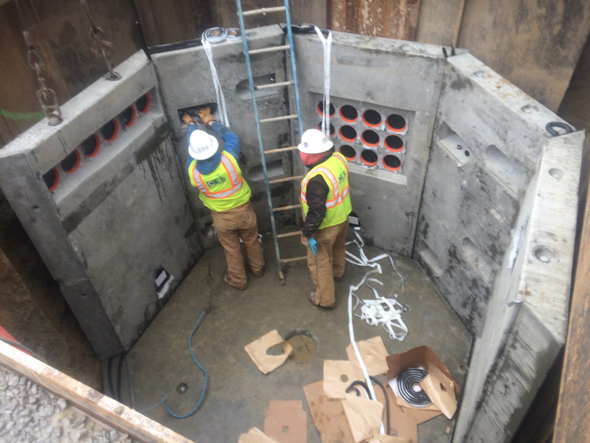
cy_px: 222
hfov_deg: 61.7
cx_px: 295
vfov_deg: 48.2
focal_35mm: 29
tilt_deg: -45.2
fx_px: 494
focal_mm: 4.15
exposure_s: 1/201
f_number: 2.2
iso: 32
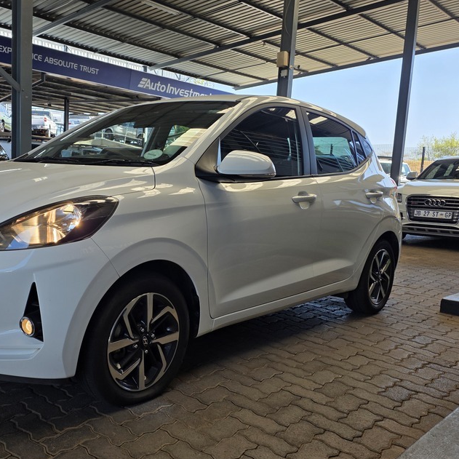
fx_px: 495
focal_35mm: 33
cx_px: 132
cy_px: 234
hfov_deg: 48.4
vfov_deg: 49.7
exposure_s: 1/1732
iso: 80
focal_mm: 6.25
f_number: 1.7
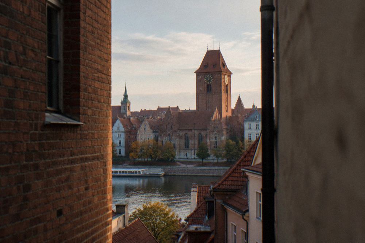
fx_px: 375
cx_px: 182
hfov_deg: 51.9
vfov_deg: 35.9
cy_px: 122
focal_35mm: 37
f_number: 8
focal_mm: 37
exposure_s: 1/320
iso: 640
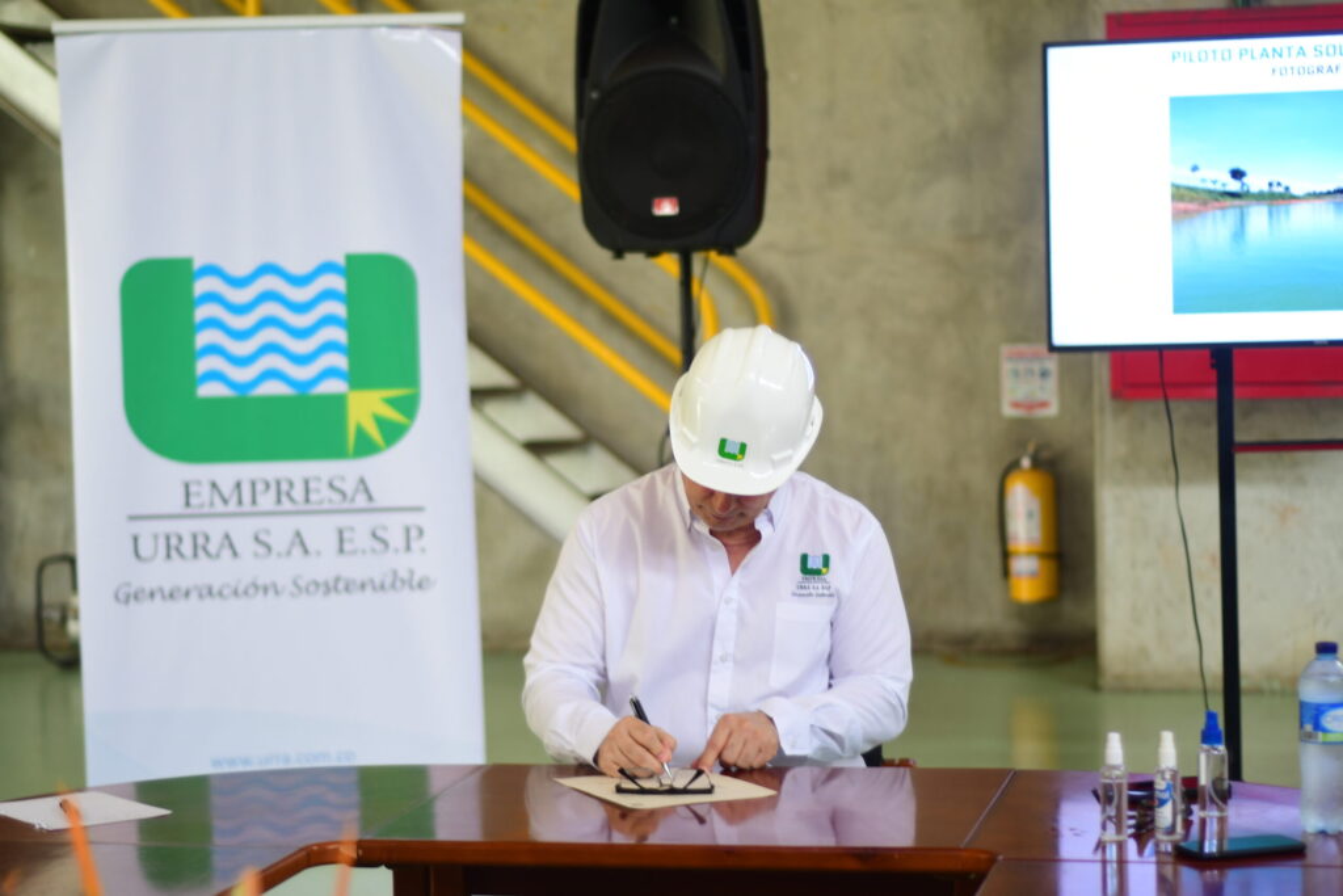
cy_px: 448
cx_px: 672
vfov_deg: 18.2
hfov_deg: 27.0
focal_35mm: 75
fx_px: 2798
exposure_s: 1/60
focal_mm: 50
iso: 250
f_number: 1.8
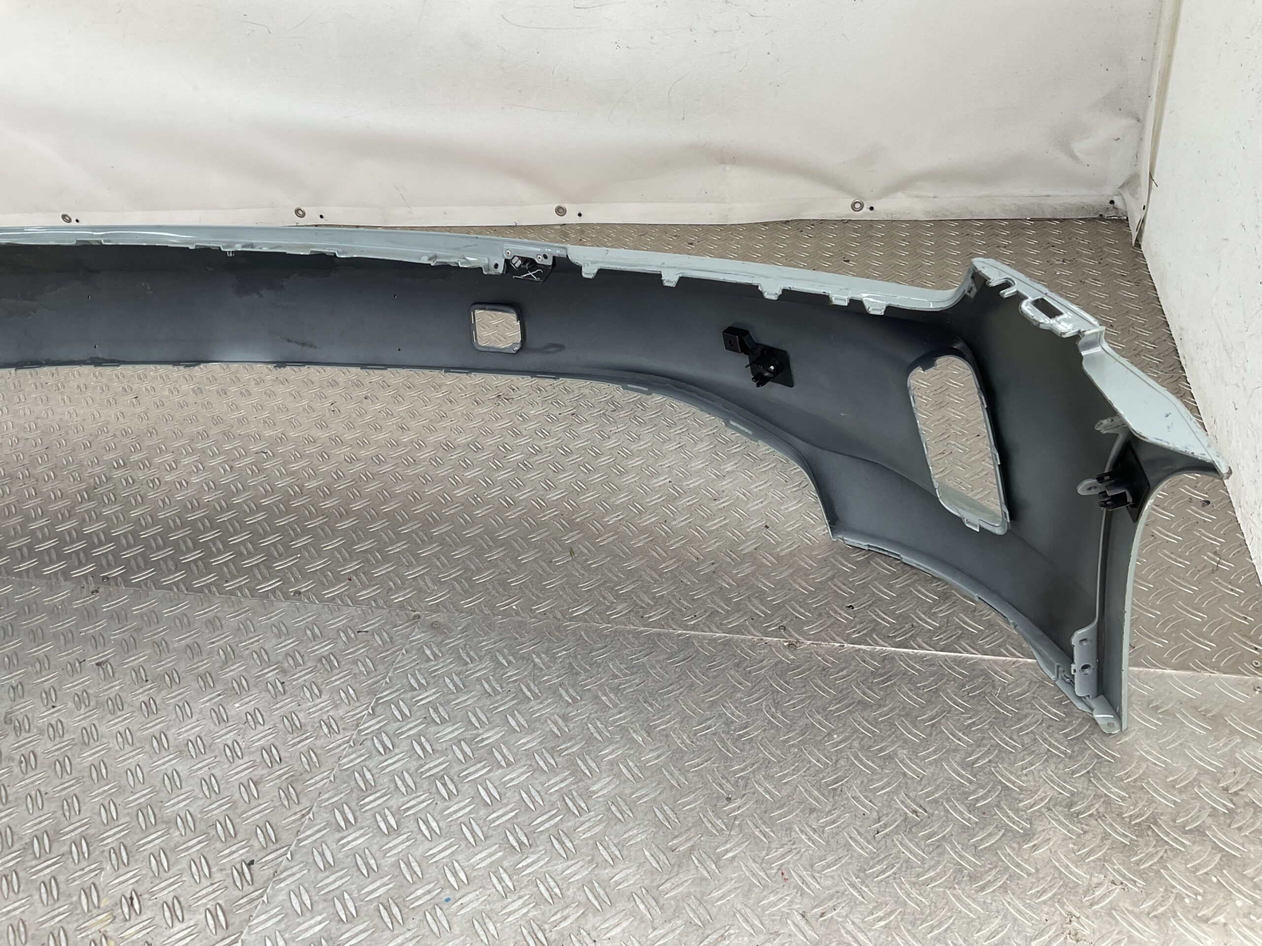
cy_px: 473
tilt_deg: -34.4
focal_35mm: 29
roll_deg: +5.2
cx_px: 631
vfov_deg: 48.2
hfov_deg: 61.7
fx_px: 1057
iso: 16
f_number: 1.8
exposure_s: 1/125
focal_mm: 3
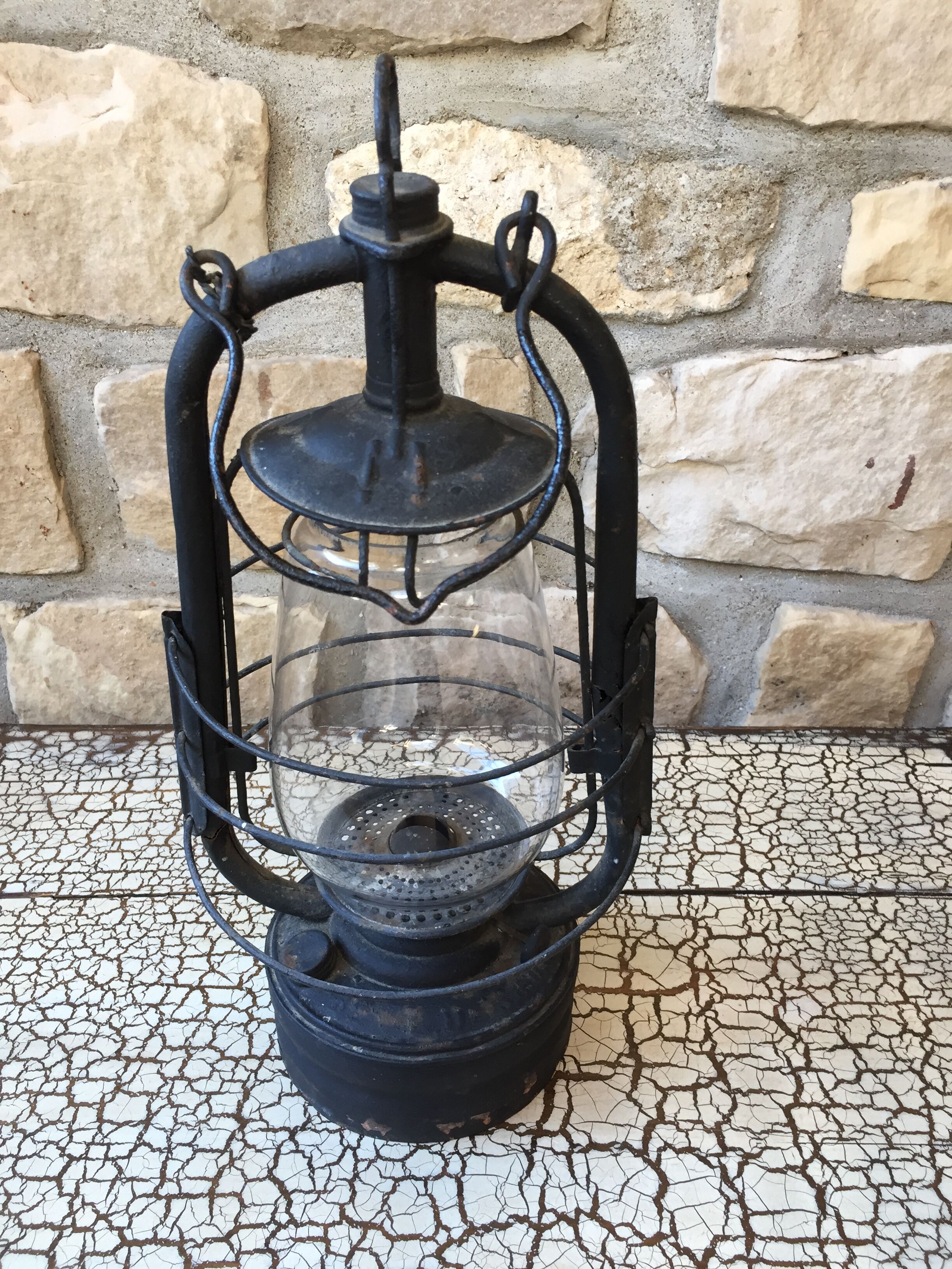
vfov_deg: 61.7
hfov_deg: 48.2
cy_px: 634
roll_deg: +0.0
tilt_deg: -28.9
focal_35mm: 29
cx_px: 476
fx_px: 1063
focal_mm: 4.15
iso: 32
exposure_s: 1/33
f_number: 2.2
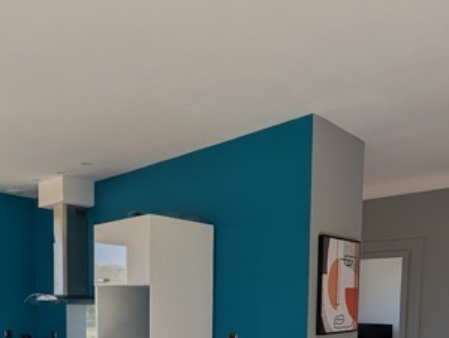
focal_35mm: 32
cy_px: 334
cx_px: 177
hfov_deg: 56.2
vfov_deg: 39.4
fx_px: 416
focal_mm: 2.02
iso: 59
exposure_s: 1/714
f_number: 1.7
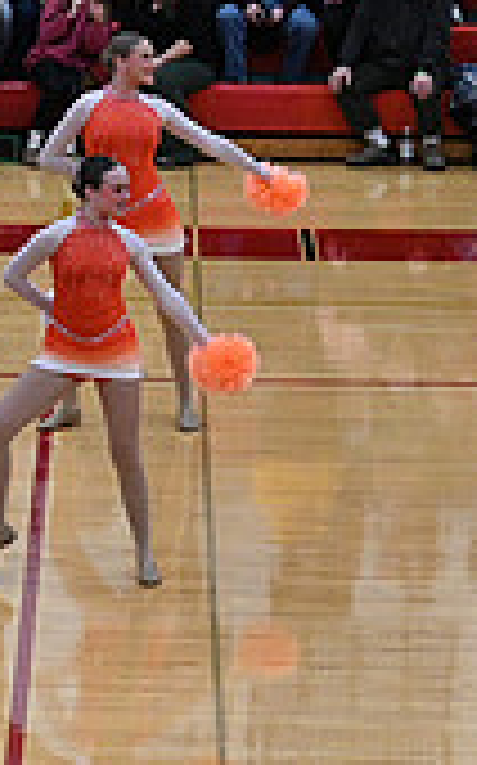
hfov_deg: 5.2
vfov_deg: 8.6
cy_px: 313
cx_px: -778
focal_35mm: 243
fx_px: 5063
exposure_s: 1/400
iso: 4000
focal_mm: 70
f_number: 4
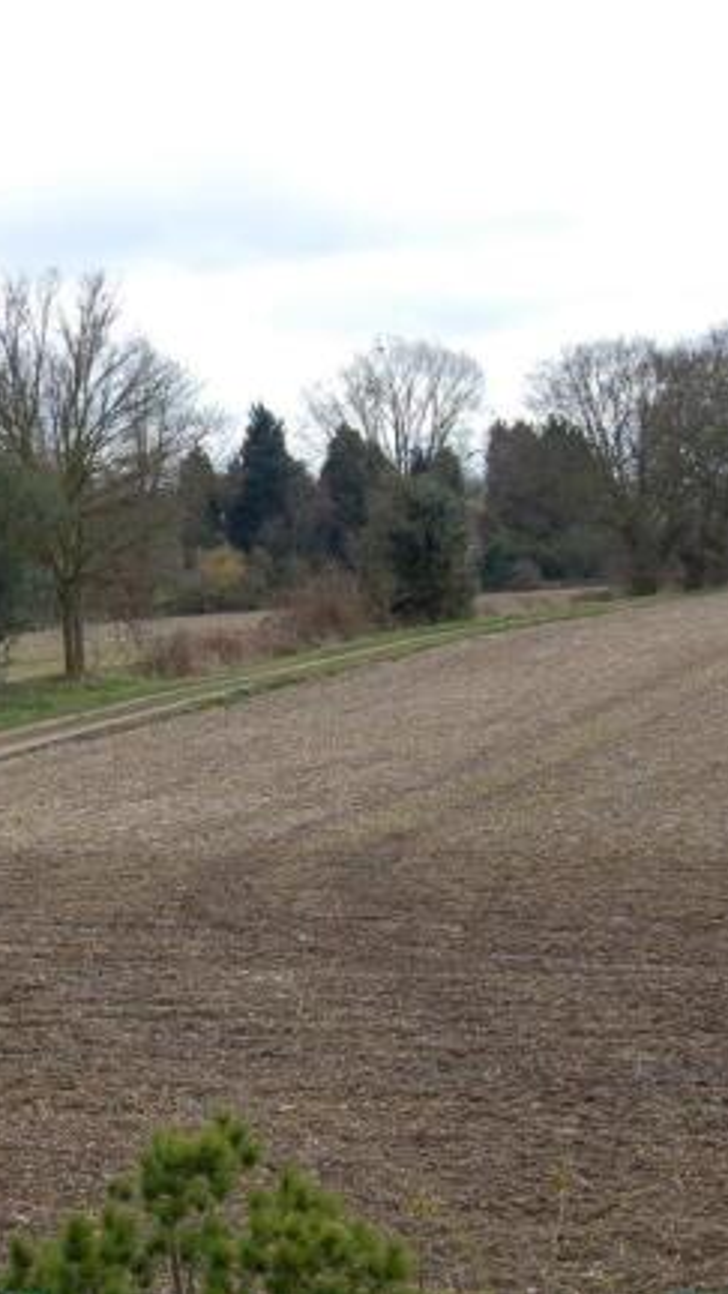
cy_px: 647
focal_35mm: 62
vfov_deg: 33.8
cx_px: 33
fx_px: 2128
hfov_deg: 19.0
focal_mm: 26
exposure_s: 1/200
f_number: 7.1
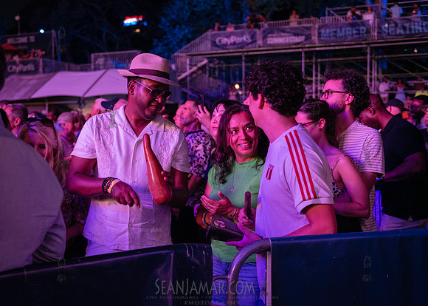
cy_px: 169
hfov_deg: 38.9
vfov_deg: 28.6
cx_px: 151
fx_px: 600
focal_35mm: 49
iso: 4000
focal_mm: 38
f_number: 2.8
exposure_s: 1/125
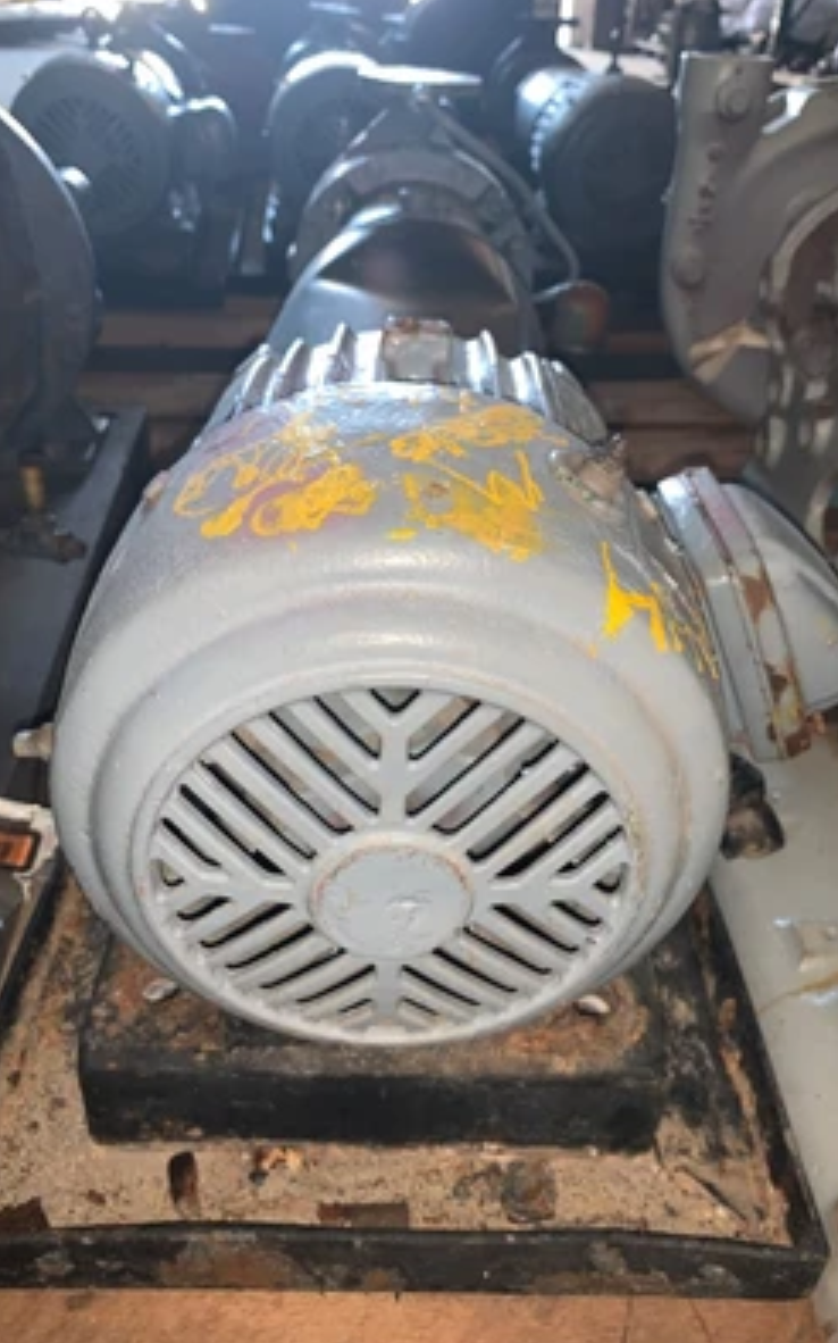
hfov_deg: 44.5
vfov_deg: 66.5
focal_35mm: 28
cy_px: 672
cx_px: 439
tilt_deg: -32.5
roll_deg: -2.3
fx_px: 1024
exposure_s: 1/25
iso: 50
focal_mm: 4.25
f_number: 1.8
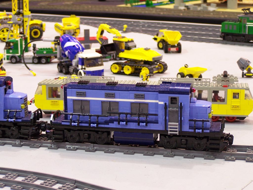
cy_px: 95
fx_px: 599
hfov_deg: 23.8
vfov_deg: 18.0
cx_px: 126
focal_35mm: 82
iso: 80
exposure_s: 1/3
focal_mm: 13.7
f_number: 3.2
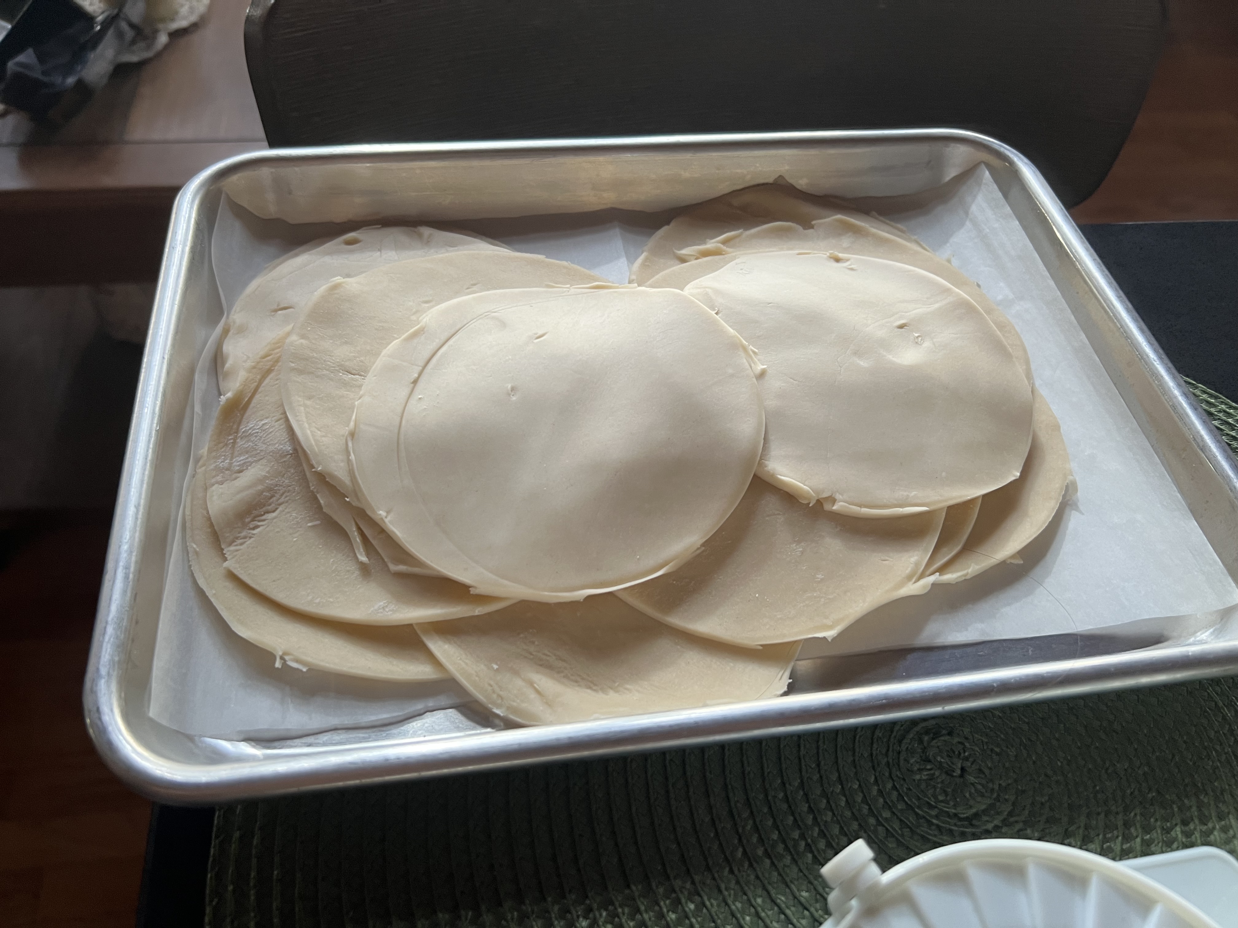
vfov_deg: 53.1
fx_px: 930
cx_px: 619
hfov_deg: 67.3
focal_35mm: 26
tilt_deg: -53.4
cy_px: 464
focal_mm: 5.7
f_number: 1.5
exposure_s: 1/60
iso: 160
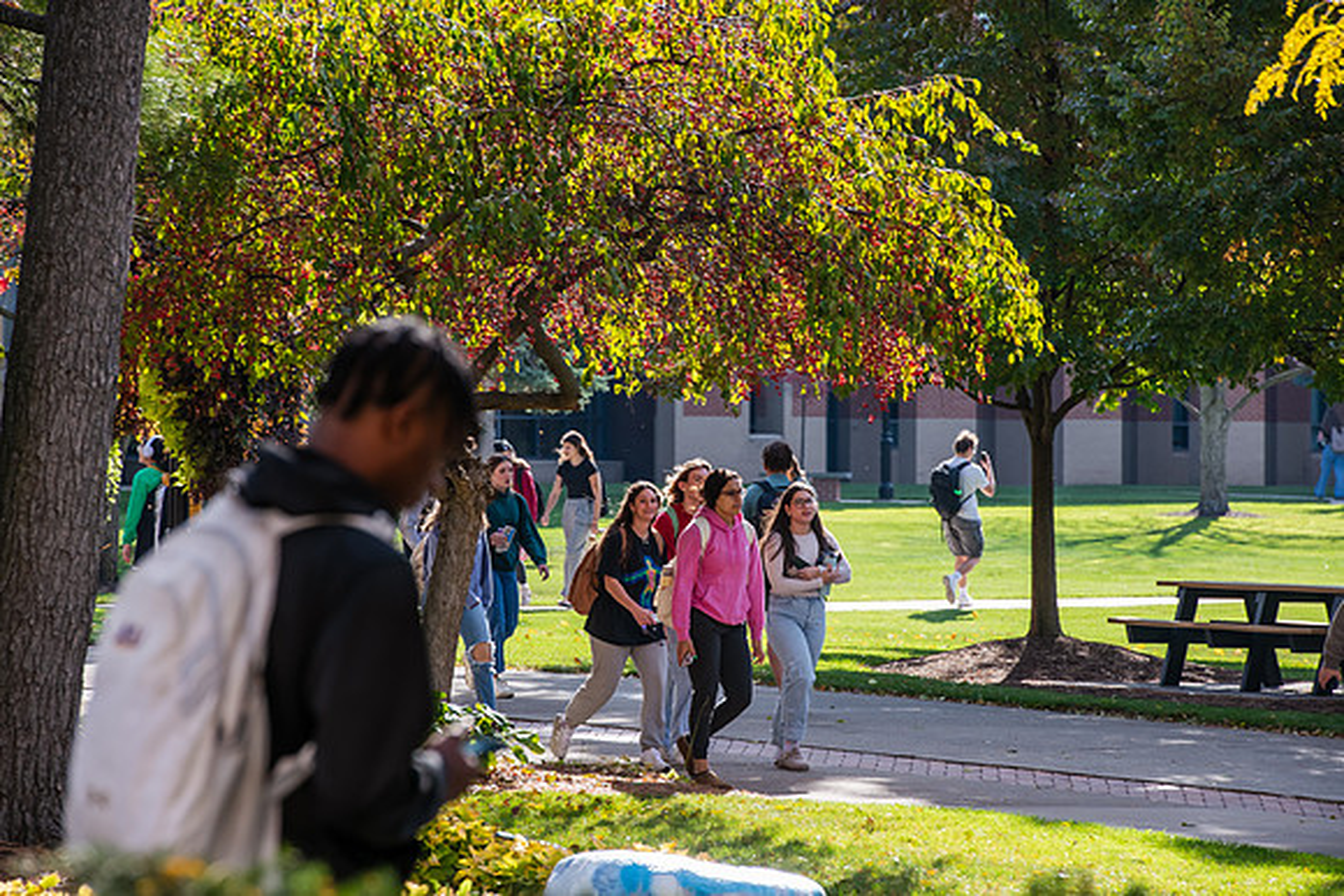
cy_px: 448
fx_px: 7468
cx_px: 672
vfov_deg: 6.9
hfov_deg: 10.3
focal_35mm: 200
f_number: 8
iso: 400
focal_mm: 200
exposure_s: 1/320
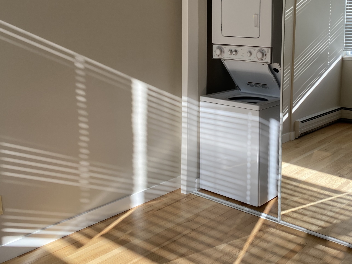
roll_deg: -0.2
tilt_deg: -5.8
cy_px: 71
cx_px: 246
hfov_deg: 44.8
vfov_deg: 34.5
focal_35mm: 41
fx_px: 417
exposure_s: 1/343
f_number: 1.8
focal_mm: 4.25
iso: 32
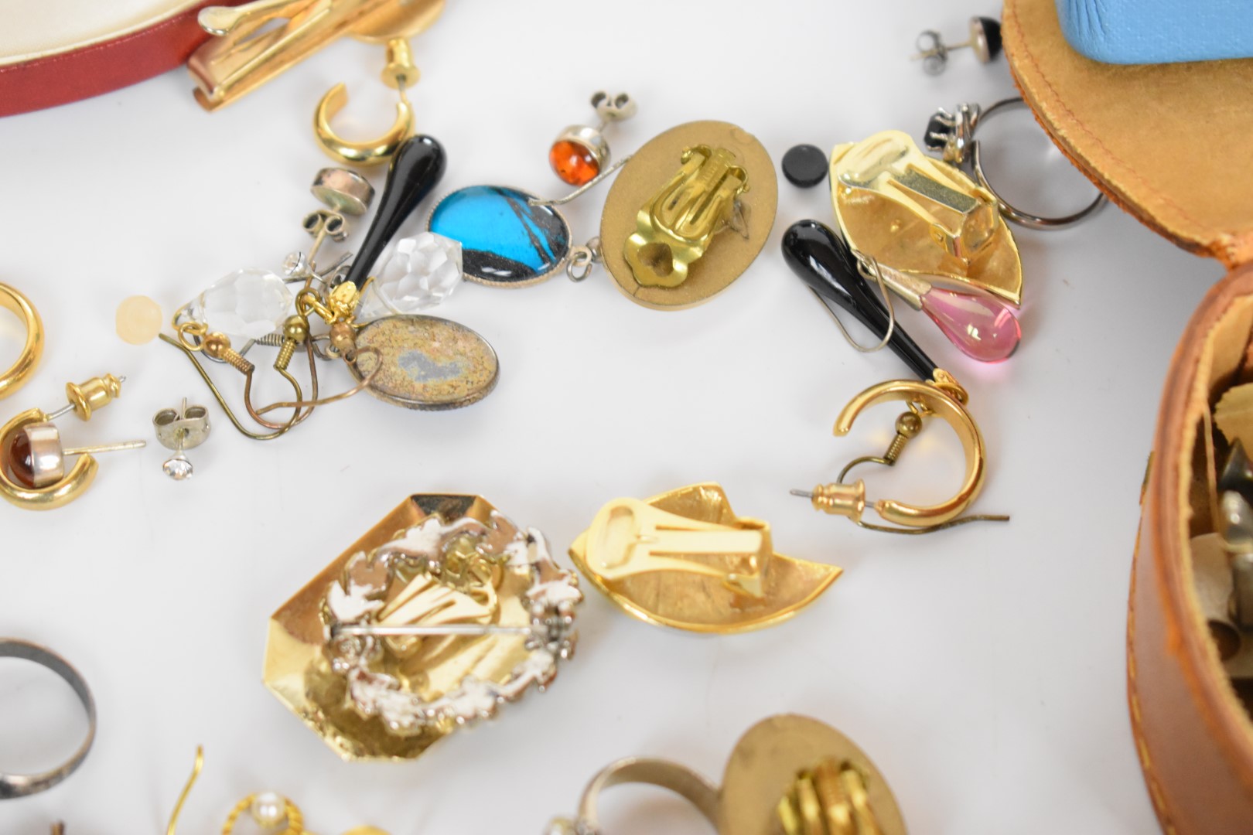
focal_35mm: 82
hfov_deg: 24.6
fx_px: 2871
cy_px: 418
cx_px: 626
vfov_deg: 16.6
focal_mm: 55
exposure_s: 1/100
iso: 3200
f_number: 5.6
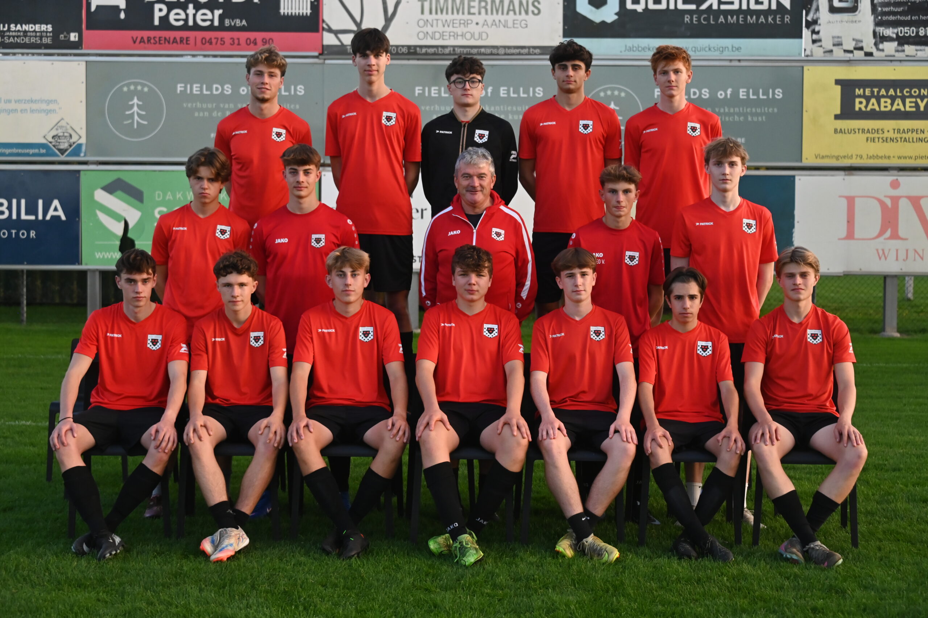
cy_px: 309
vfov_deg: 21.9
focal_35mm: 62
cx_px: 464
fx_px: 1597
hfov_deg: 32.4
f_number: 5
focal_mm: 62
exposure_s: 1/1250
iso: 2500
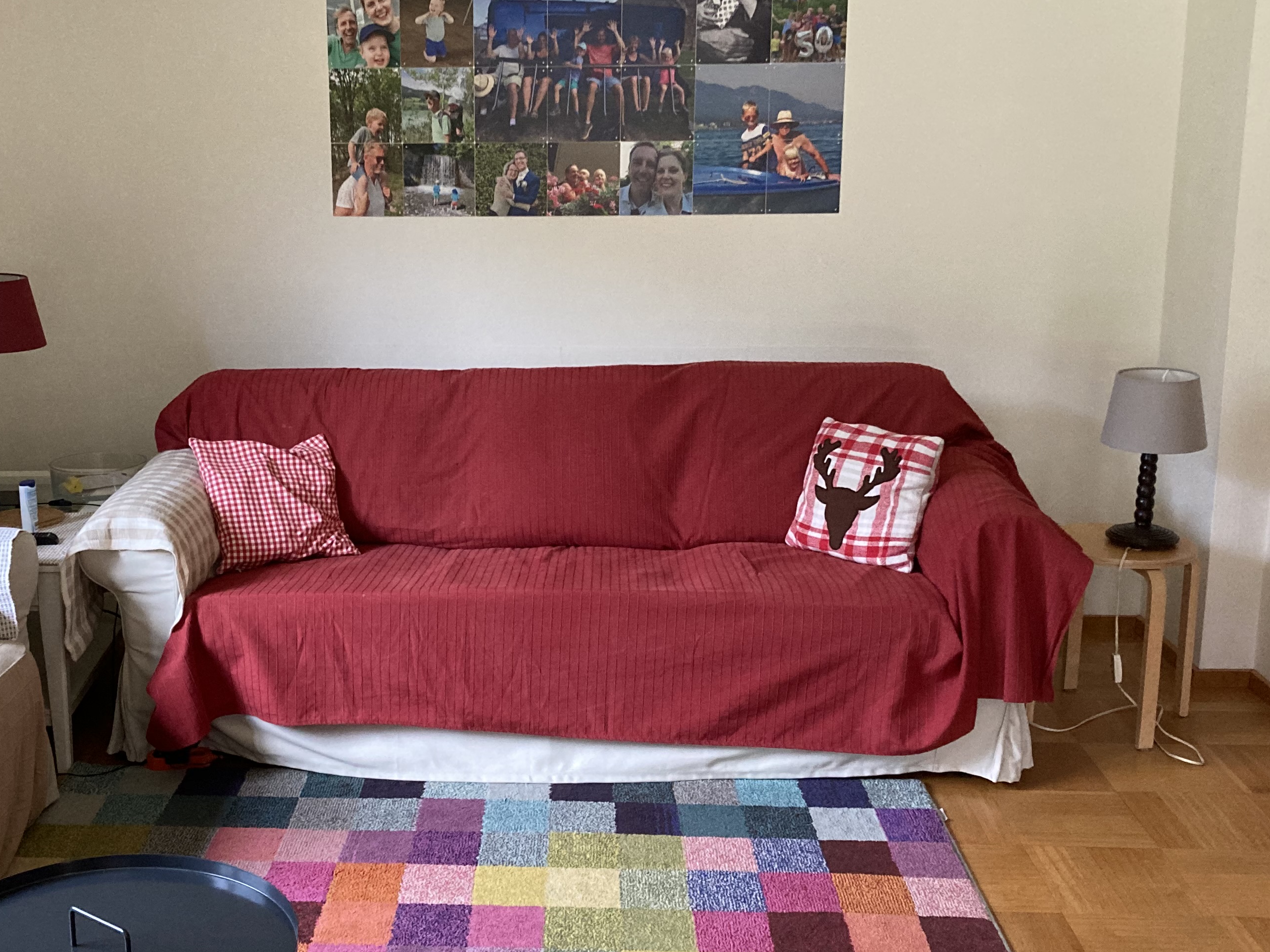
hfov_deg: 42.7
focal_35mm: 44
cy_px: 467
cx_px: 494
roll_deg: +0.3
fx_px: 1614
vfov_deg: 32.9
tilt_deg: -12.4
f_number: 1.8
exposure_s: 1/57
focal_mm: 3.99
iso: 320
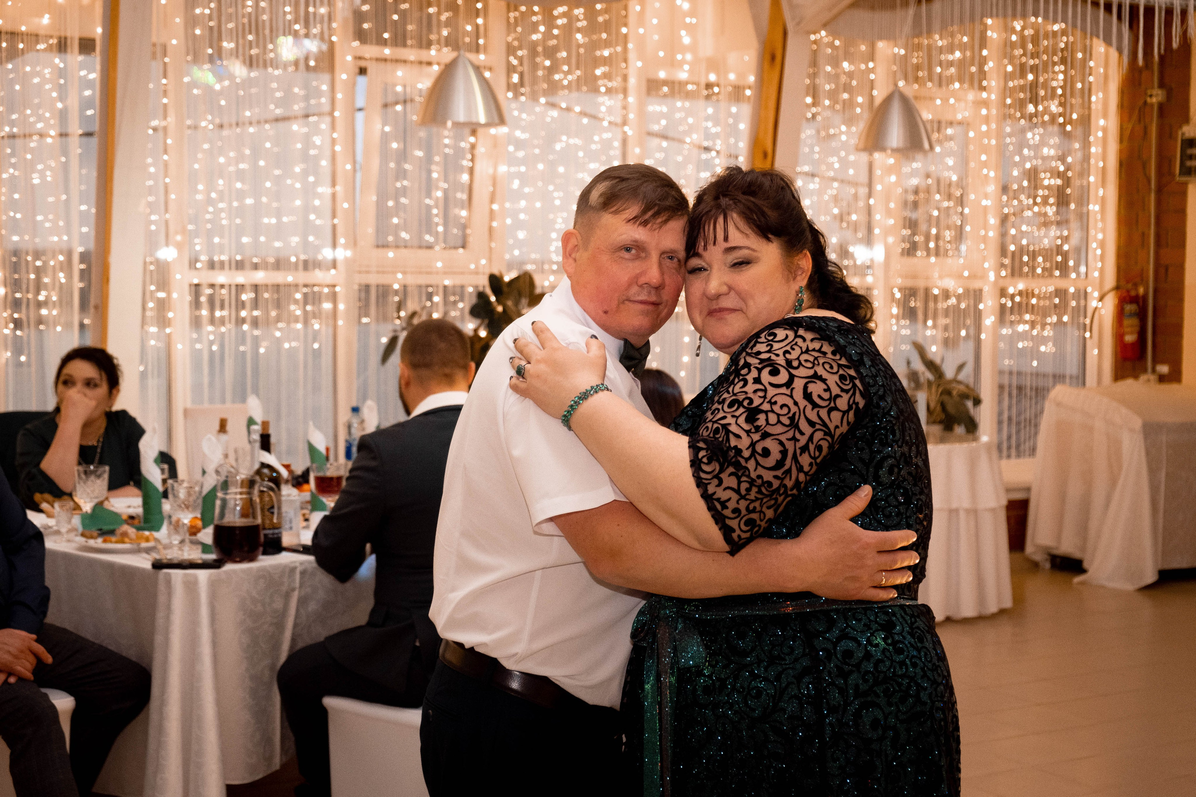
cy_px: 398
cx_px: 598
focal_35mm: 54
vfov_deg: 25.1
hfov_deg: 36.9
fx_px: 1794
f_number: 3.6
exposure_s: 1/200
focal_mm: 35.8
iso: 1600
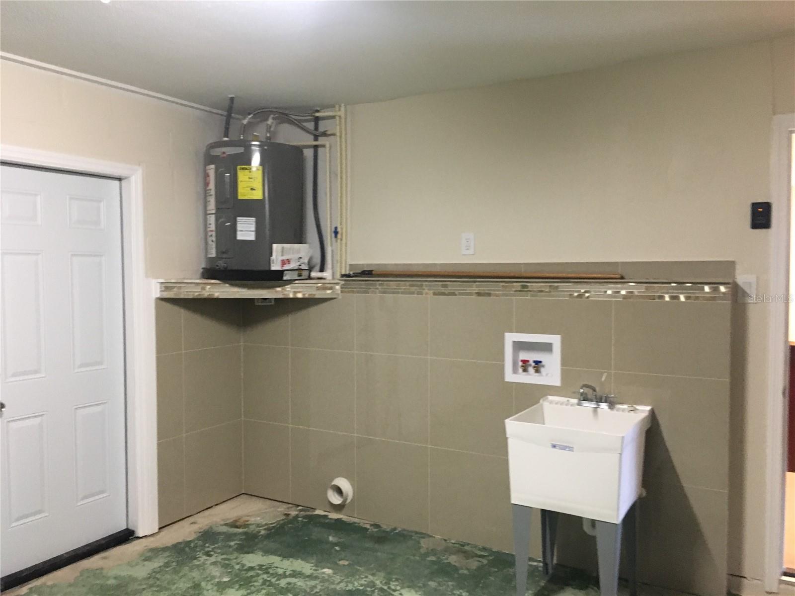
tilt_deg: -1.7
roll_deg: +0.0
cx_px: 398
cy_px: 298
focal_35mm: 29
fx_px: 666
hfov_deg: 61.7
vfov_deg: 48.2
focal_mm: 4.15
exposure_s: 1/20
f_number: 2.2
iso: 200
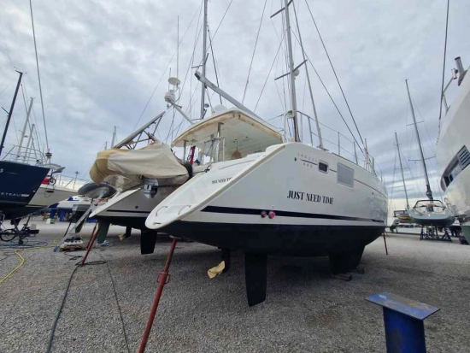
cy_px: 176
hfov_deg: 106.2
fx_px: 177
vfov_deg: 90.0
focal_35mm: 13
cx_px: 235
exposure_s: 1/1492
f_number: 2.2
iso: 50
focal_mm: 2.2
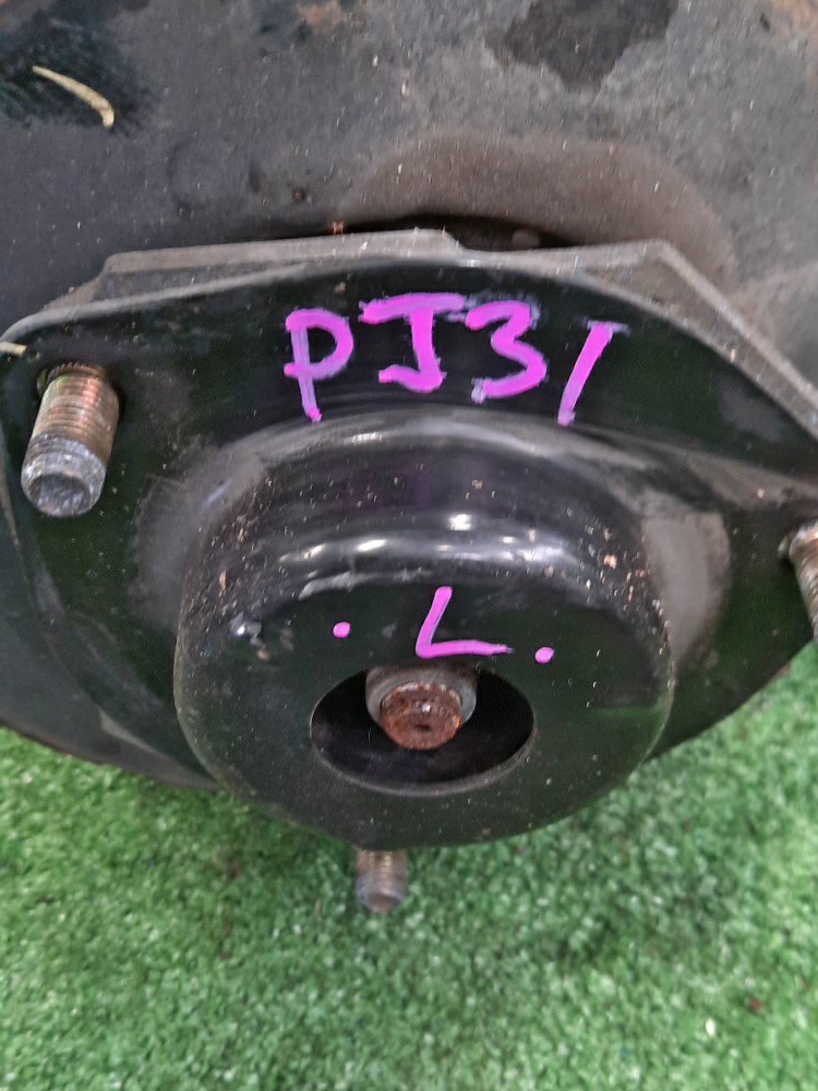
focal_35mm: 36
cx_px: 417
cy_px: 682
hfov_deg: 39.7
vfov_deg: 50.8
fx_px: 1134
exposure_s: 1/25
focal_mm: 4.6
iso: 456
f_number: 2
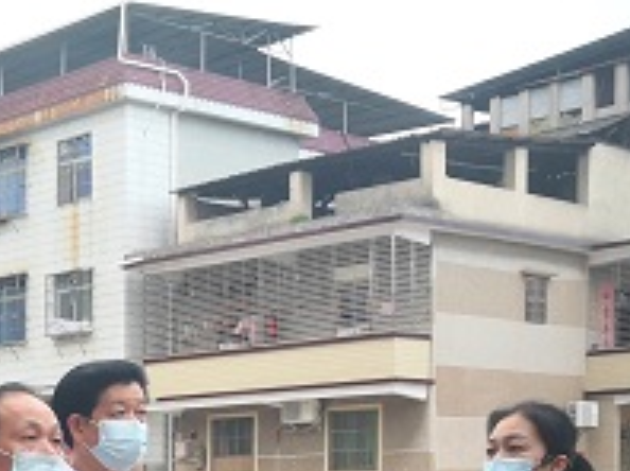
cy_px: 554
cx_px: -137
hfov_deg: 22.0
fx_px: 1491
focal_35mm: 82
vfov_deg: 17.2
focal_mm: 3.95
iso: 50
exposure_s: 1/50
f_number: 1.6
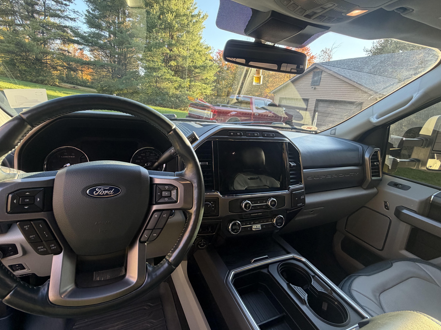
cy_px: 154
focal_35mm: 17
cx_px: 215
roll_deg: -5.4
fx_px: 217
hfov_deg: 91.0
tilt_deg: -15.6
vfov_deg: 74.6
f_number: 2.2
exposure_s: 1/121
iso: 160
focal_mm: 2.22
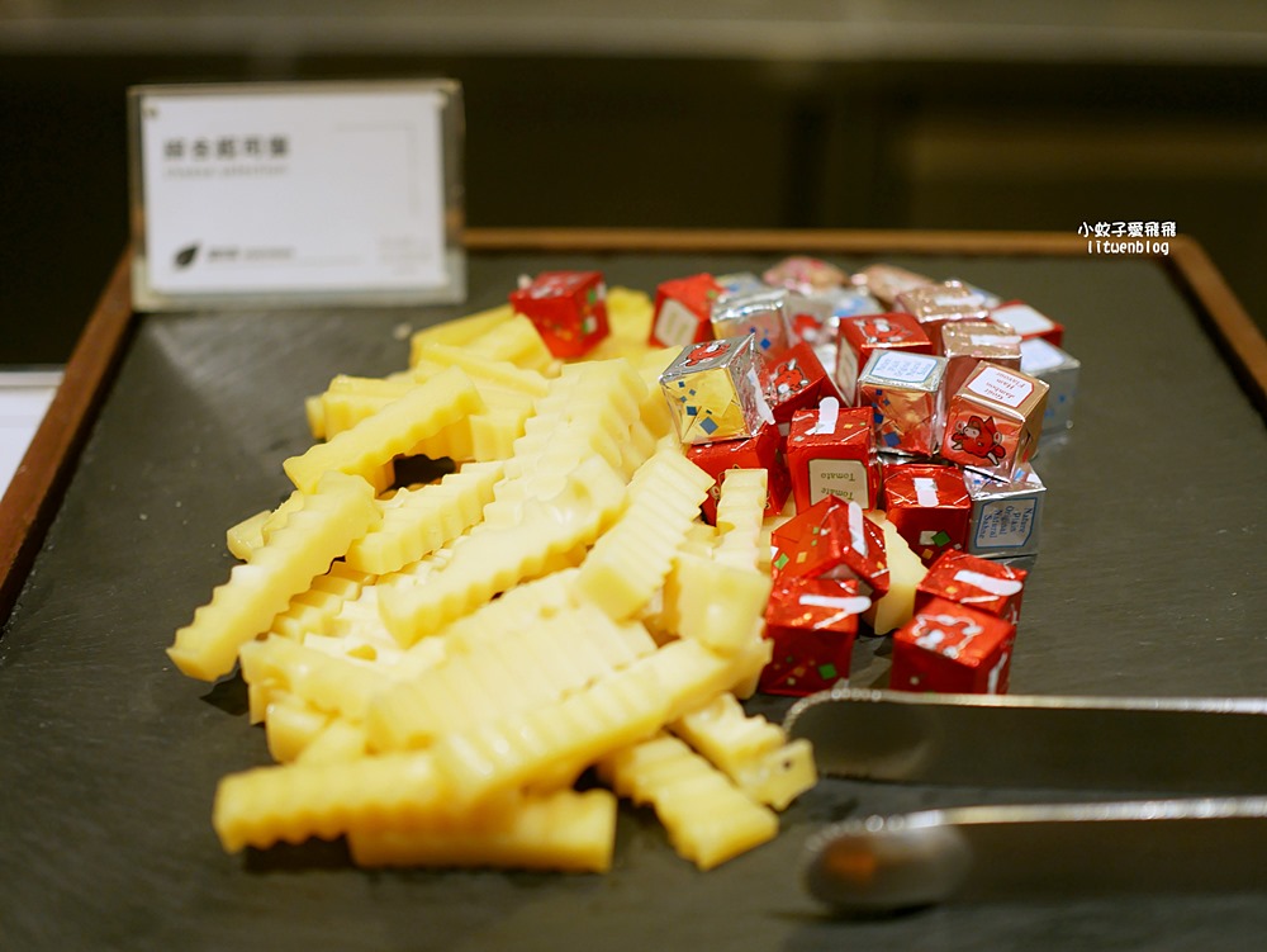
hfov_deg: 38.2
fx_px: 1831
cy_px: 476
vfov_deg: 29.1
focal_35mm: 50
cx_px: 634
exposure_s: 1/60
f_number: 1.8
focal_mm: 25
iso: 250
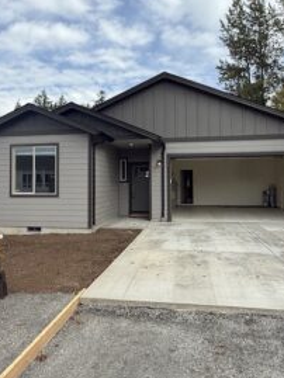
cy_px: 177
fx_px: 284
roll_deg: -1.1
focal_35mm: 26
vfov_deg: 67.2
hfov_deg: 53.1
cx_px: 141
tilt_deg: +4.9
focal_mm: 2.22
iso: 50
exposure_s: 1/942
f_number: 2.2
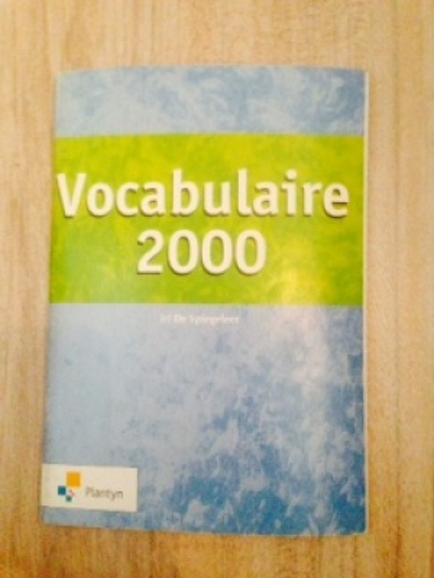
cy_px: 289
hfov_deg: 42.9
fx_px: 552
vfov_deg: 55.4
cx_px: 217
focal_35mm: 33
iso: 640
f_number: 2.4
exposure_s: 1/15
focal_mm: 4.12
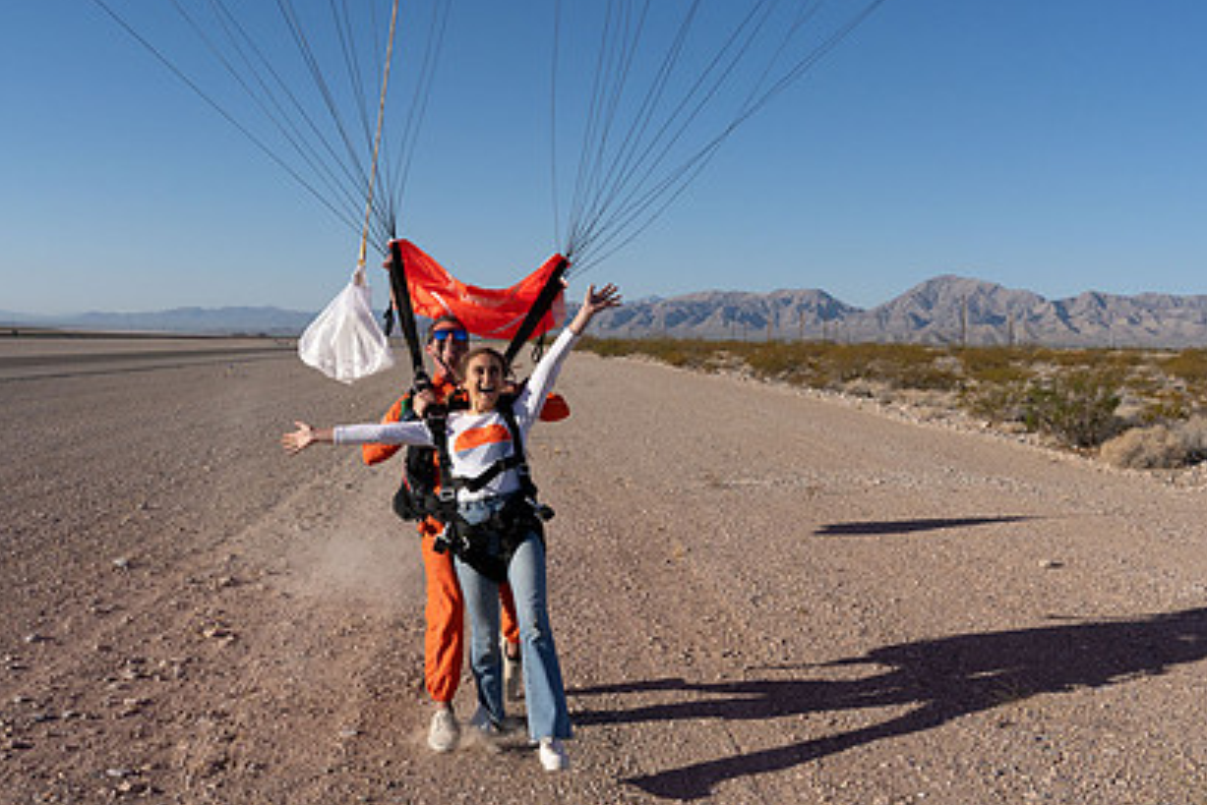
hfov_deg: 55.7
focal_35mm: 34
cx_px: 537
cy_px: 382
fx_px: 1140
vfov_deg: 38.9
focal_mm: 24
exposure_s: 1/2000
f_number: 11
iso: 800
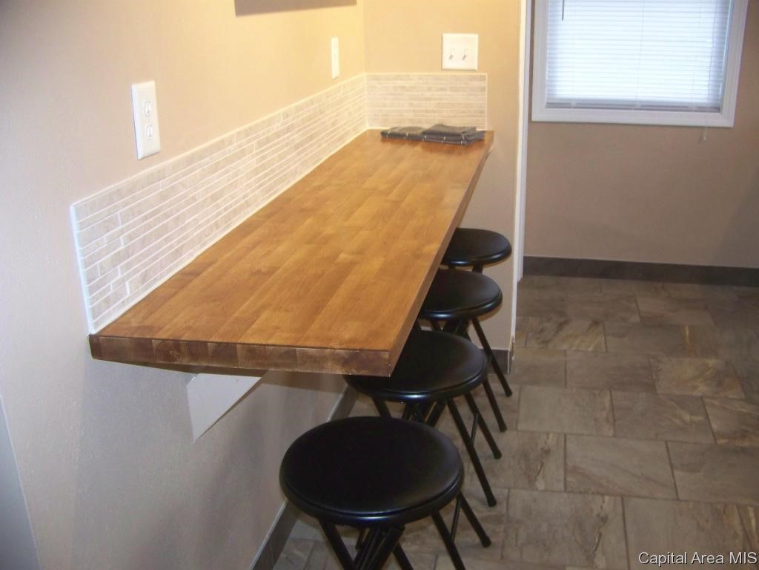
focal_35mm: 36
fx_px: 789
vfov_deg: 39.7
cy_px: 285
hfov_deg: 51.4
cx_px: 380
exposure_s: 1/30
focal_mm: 5.85
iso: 200
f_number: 2.8
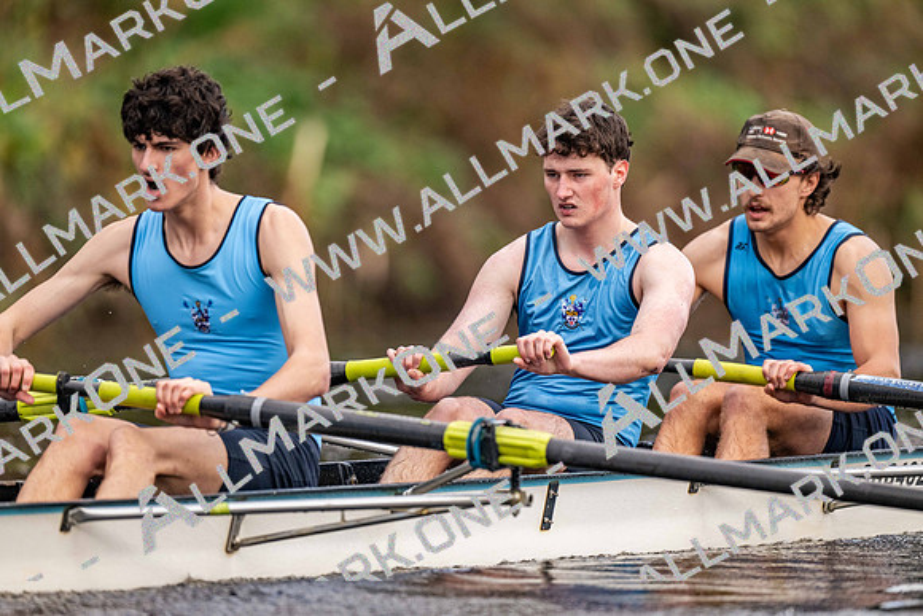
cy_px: 308
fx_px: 15386
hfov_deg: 3.4
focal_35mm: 600
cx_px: 462
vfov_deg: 2.3
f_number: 4
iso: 1800
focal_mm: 600
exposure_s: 1/2500
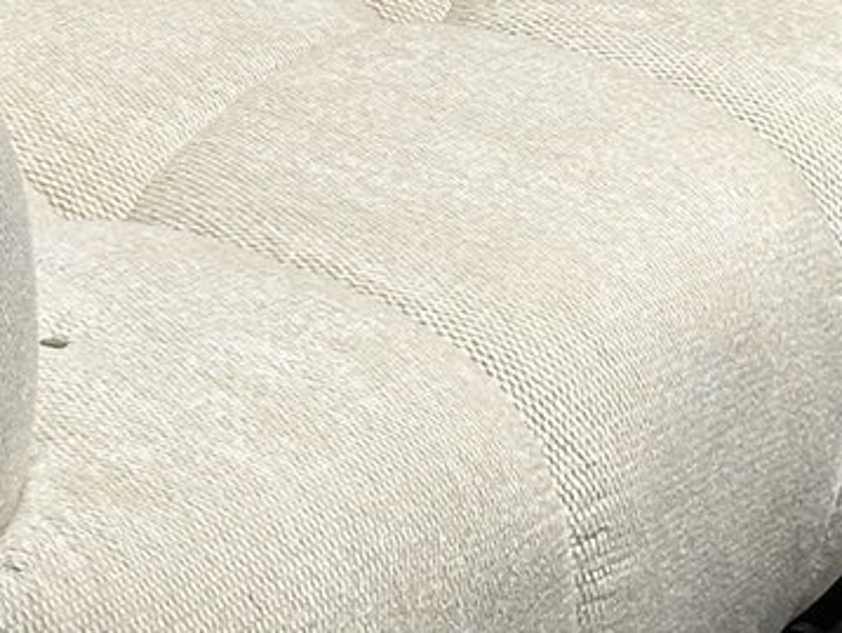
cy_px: -93
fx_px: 4892
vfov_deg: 7.3
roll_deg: -5.6
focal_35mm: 201
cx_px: 499
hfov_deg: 9.8
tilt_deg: -21.1
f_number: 1.78
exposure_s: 1/50
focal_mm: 6.86
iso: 50
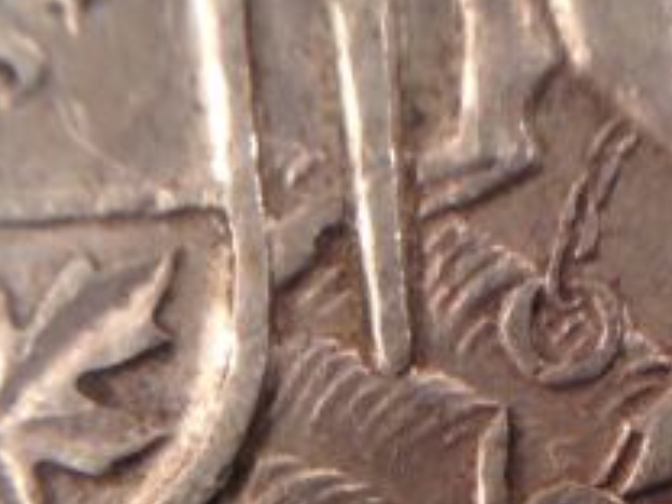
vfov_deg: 15.3
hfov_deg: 20.4
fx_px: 1844
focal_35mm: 95
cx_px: 556
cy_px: 478
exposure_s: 1/40
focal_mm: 3.3
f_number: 2.4
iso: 32
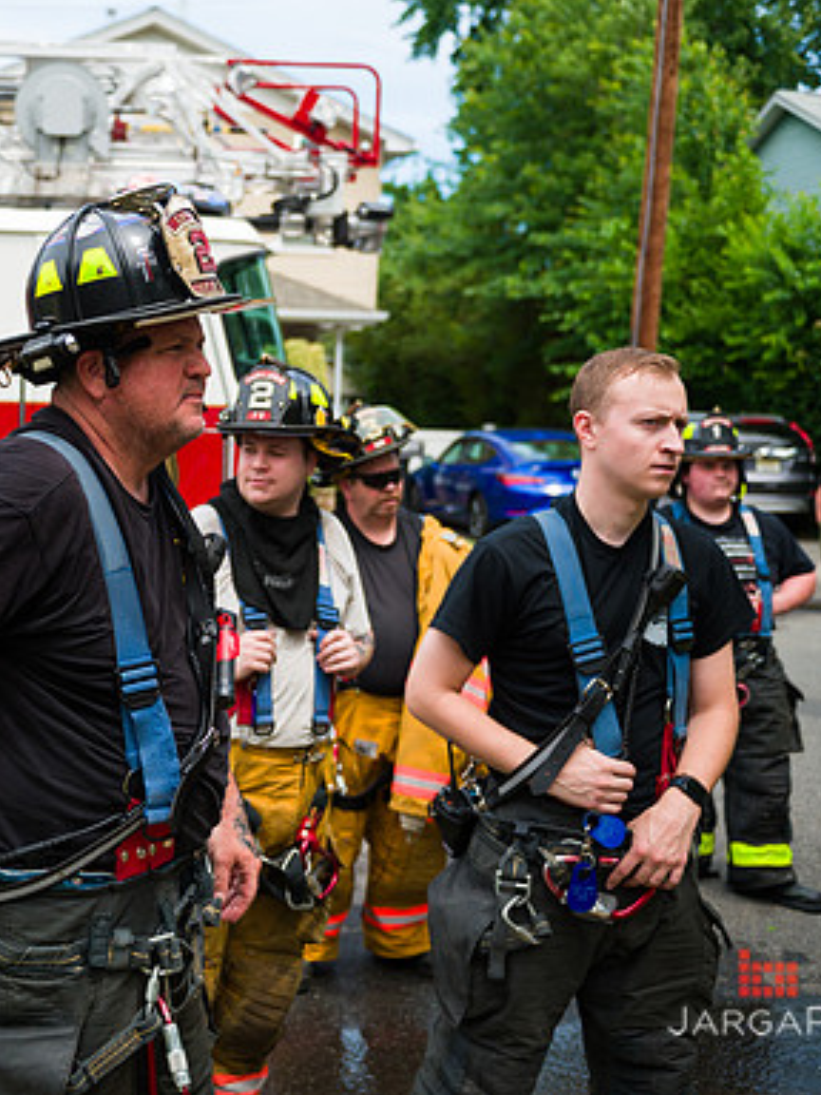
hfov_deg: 31.0
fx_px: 1423
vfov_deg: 42.1
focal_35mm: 45
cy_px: 548
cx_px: 114
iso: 200
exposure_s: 1/1600
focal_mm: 31
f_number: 3.2
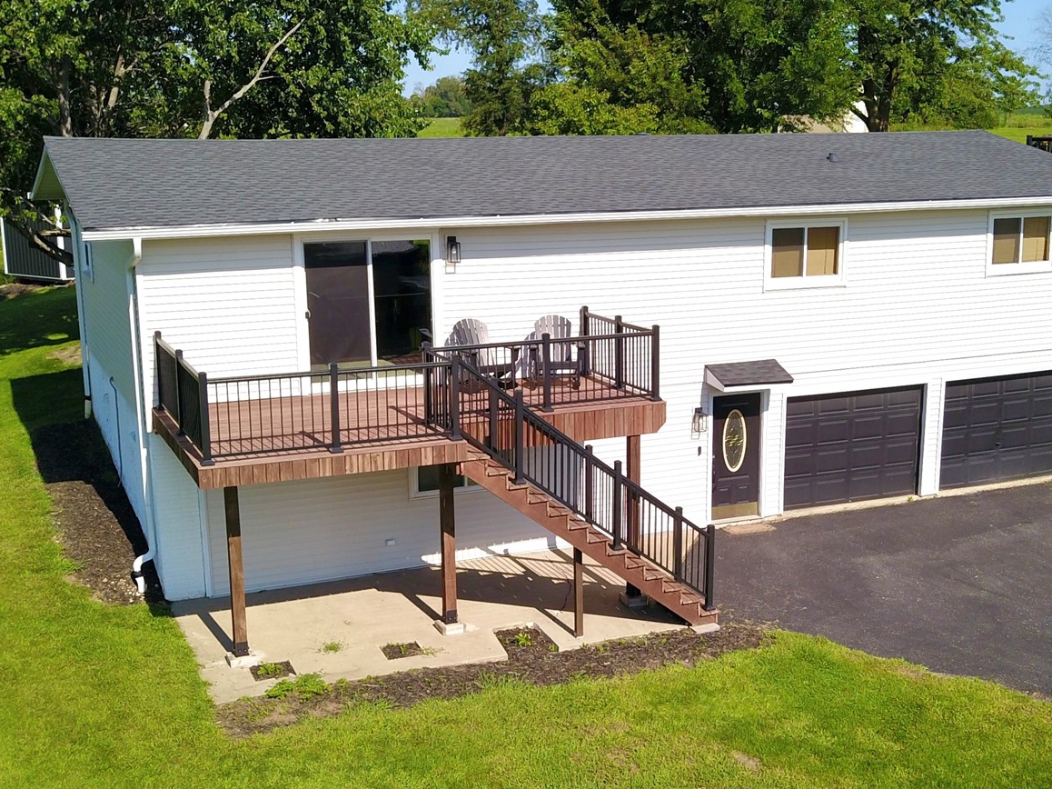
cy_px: 431
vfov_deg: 31.5
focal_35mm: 46
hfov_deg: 41.1
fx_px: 1398
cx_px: 621
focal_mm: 4.7
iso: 100
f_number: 2.2
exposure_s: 1/1279
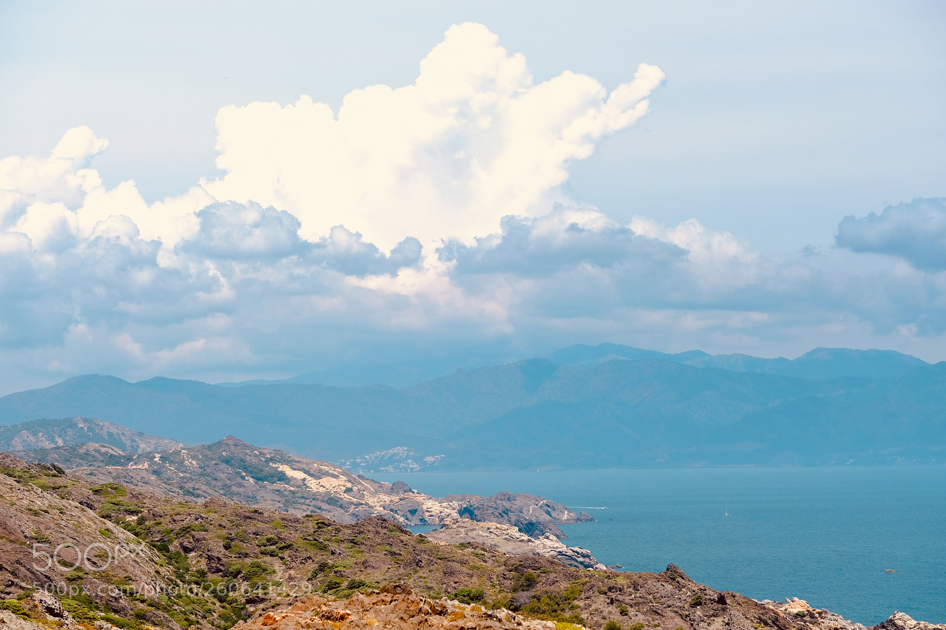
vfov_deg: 11.1
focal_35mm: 123
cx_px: 479
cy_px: 314
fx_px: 3231
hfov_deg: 16.7
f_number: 5.6
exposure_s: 1/850
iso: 200
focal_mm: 80
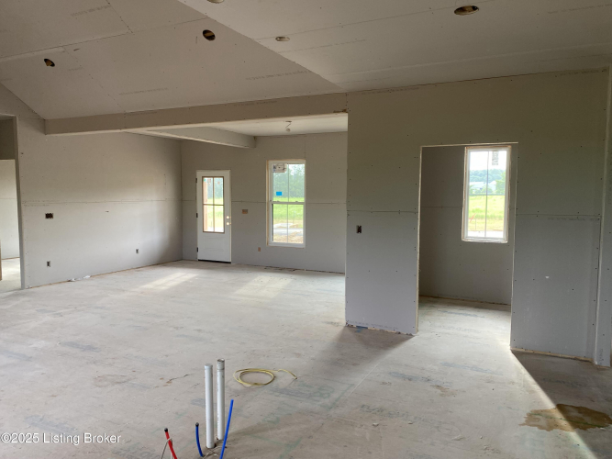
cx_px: 306
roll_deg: +1.4
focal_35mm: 26
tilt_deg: -7.9
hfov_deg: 67.3
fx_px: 460
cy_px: 230
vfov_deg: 53.0
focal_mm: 4.25
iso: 125
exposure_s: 1/104
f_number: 1.8
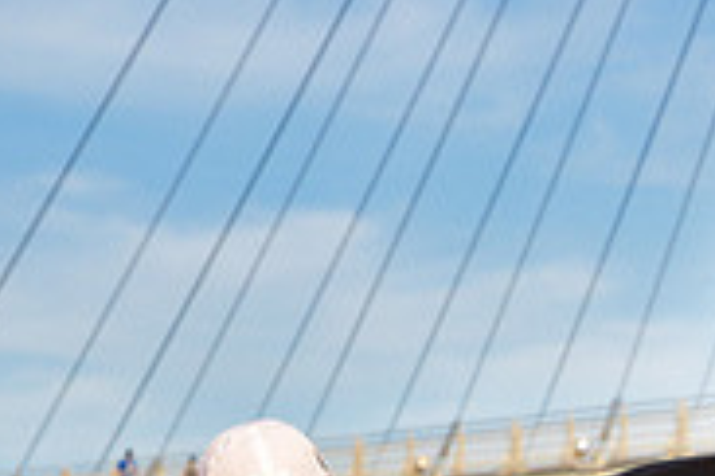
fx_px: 4409
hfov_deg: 9.2
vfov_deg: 6.1
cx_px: 676
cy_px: 716
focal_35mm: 222
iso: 200
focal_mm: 70
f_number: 8
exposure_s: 1/200
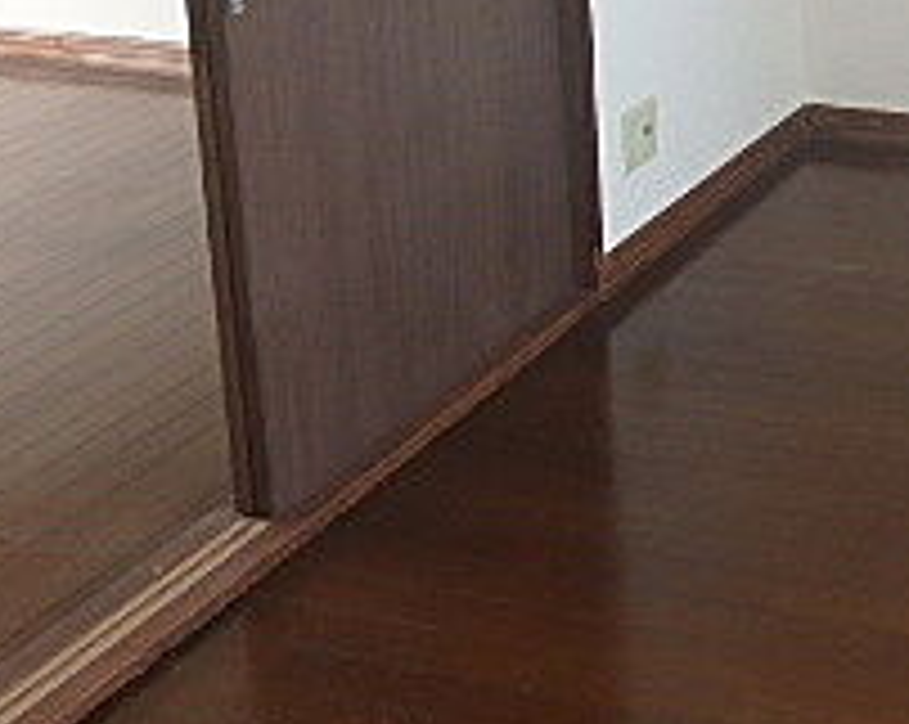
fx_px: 1746
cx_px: 1192
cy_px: -157
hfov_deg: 25.1
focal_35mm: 65
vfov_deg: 21.6
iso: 200
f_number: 3.5
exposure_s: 1/40
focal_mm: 3.7
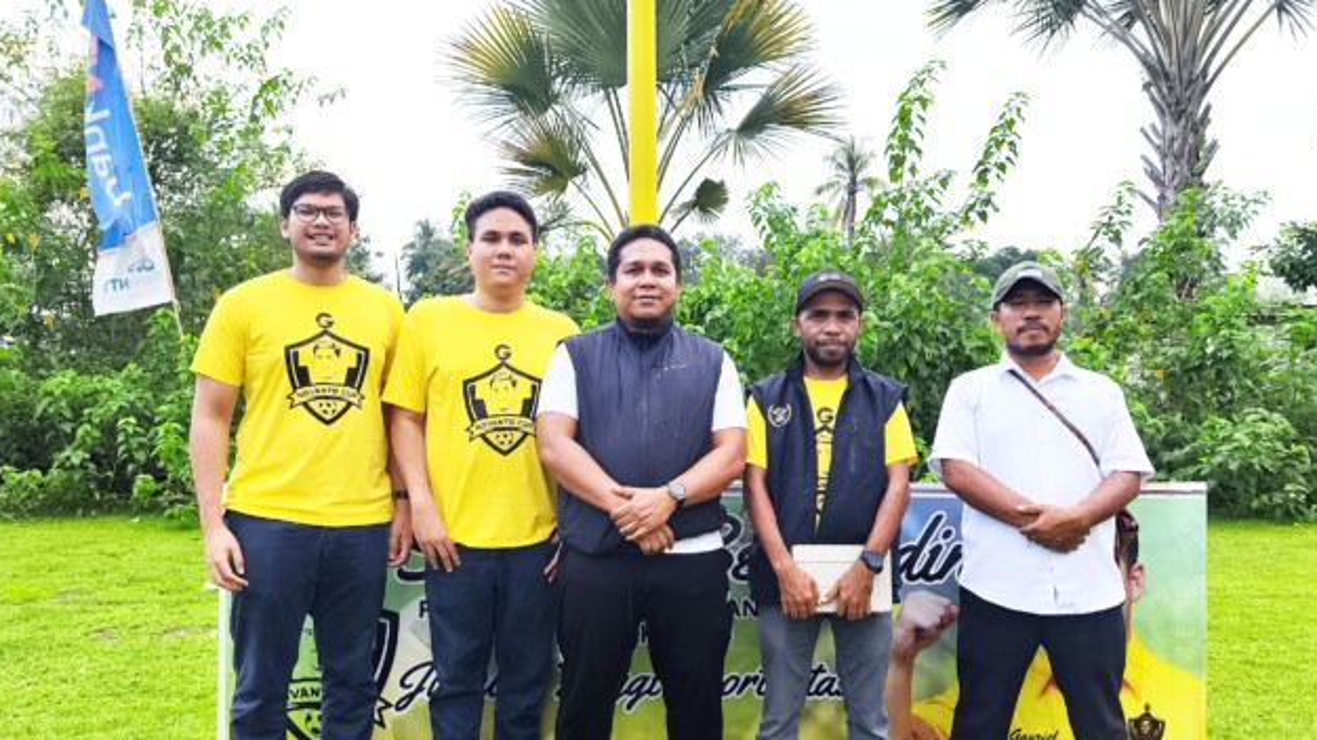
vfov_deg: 44.3
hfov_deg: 71.9
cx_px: 663
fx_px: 908
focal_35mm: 26
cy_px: 411
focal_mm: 6.18
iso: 64
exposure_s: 1/99.9
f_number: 1.65
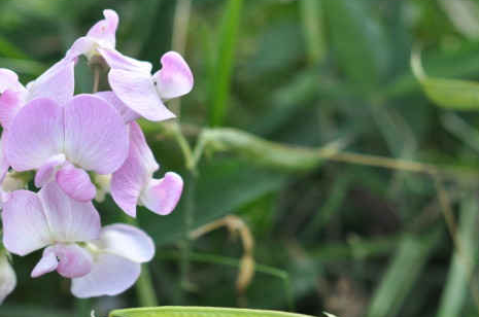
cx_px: 163
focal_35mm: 100
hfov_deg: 20.4
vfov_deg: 13.6
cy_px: 204
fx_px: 1328
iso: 400
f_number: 4
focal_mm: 50
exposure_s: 1/60
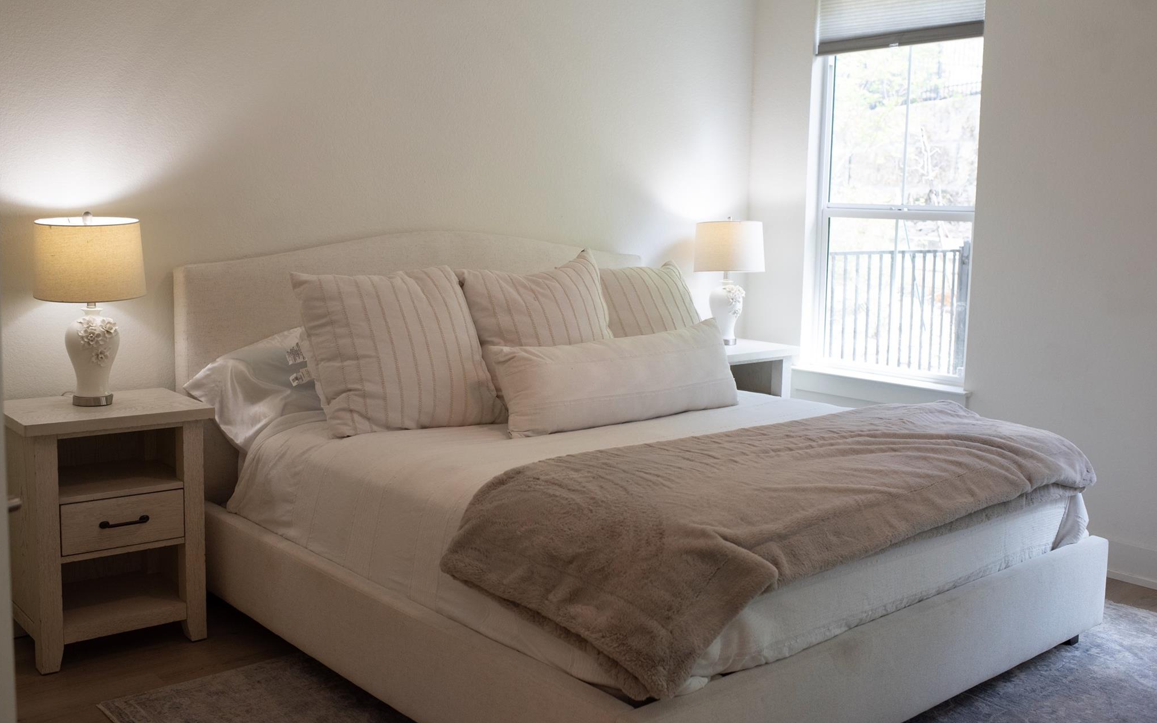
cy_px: 341
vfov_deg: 35.3
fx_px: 1135
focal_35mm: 36
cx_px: 582
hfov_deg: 54.0
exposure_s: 1/500
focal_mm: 35
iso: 1250
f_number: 4
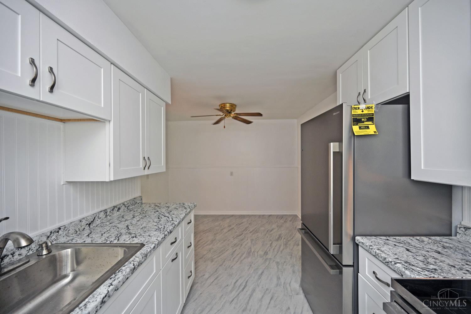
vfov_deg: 81.2
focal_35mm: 14
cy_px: 157
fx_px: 183
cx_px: 236
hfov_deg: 104.3
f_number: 4
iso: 320
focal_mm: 14
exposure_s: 1/60
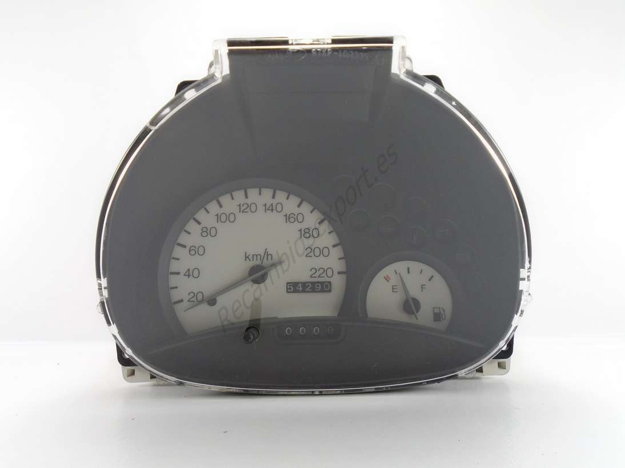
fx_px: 469
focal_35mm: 26
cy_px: 234
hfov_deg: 67.3
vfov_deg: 53.0
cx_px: 312
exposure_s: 1/50
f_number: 3.2
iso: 100
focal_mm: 4.6
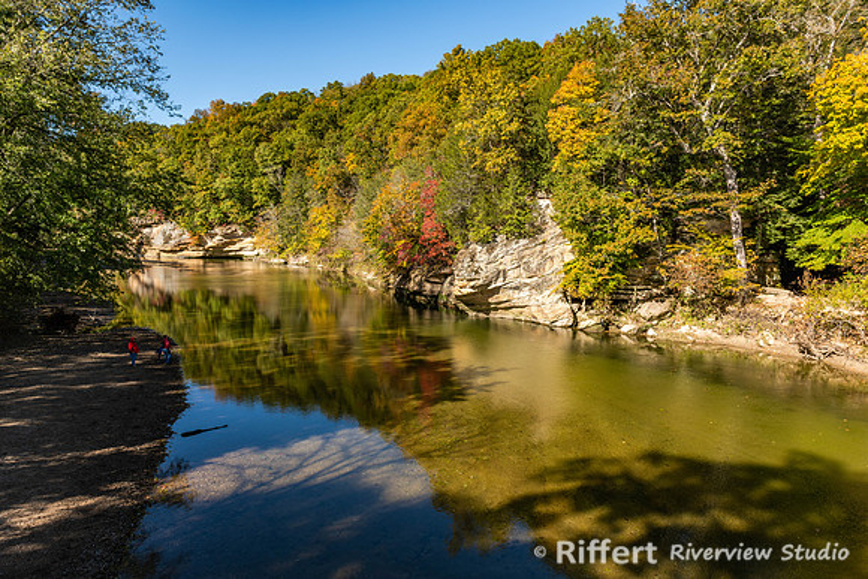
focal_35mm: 24
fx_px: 579
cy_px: 290
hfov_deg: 73.7
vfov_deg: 53.2
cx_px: 434
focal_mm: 24
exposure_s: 1/160
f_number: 8
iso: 125
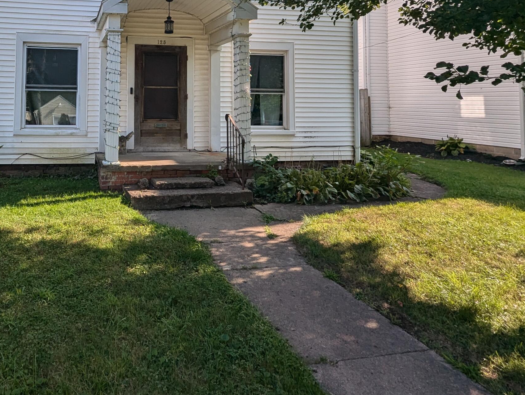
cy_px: 80
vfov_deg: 55.0
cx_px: 121
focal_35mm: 23
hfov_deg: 68.3
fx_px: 349
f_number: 2.2
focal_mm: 1.95
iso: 45
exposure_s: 1/803
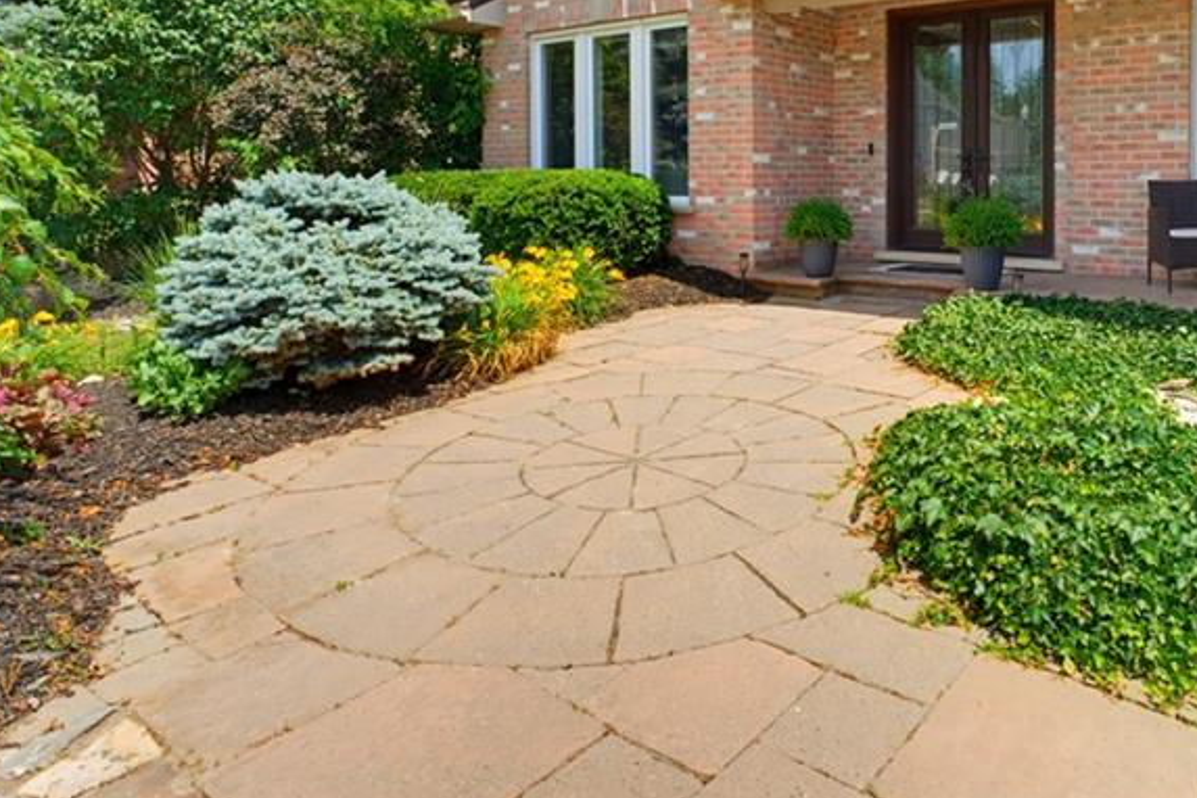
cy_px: 190
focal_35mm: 25
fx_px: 831
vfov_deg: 49.1
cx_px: 873
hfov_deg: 67.7
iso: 400
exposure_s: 1/200
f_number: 8
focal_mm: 14
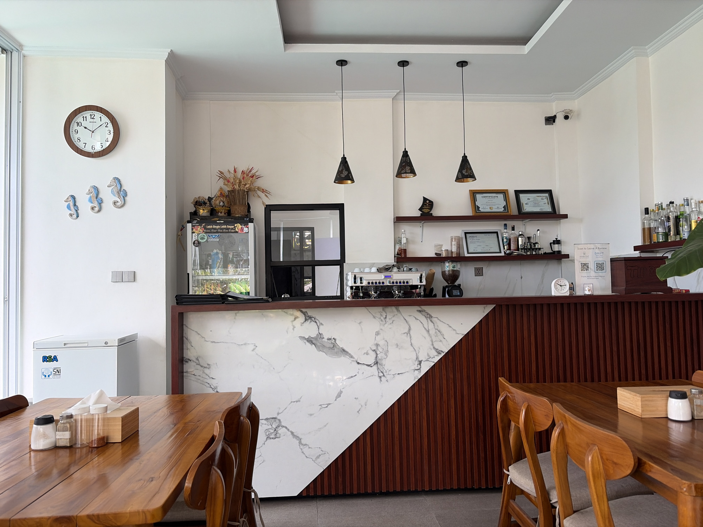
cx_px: 352
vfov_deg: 53.1
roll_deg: +2.2
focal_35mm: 26
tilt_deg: +2.7
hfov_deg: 67.3
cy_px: 264
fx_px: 528
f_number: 1.6
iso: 40
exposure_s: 1/237
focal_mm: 5.96
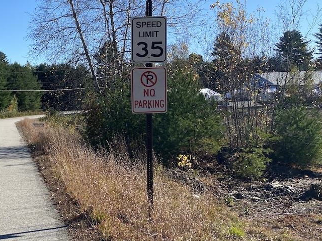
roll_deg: +3.1
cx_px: 43
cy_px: 96
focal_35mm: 52
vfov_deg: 28.0
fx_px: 484
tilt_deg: +1.0
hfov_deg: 35.0
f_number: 1.8
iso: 32
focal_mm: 4.25
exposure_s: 1/2755
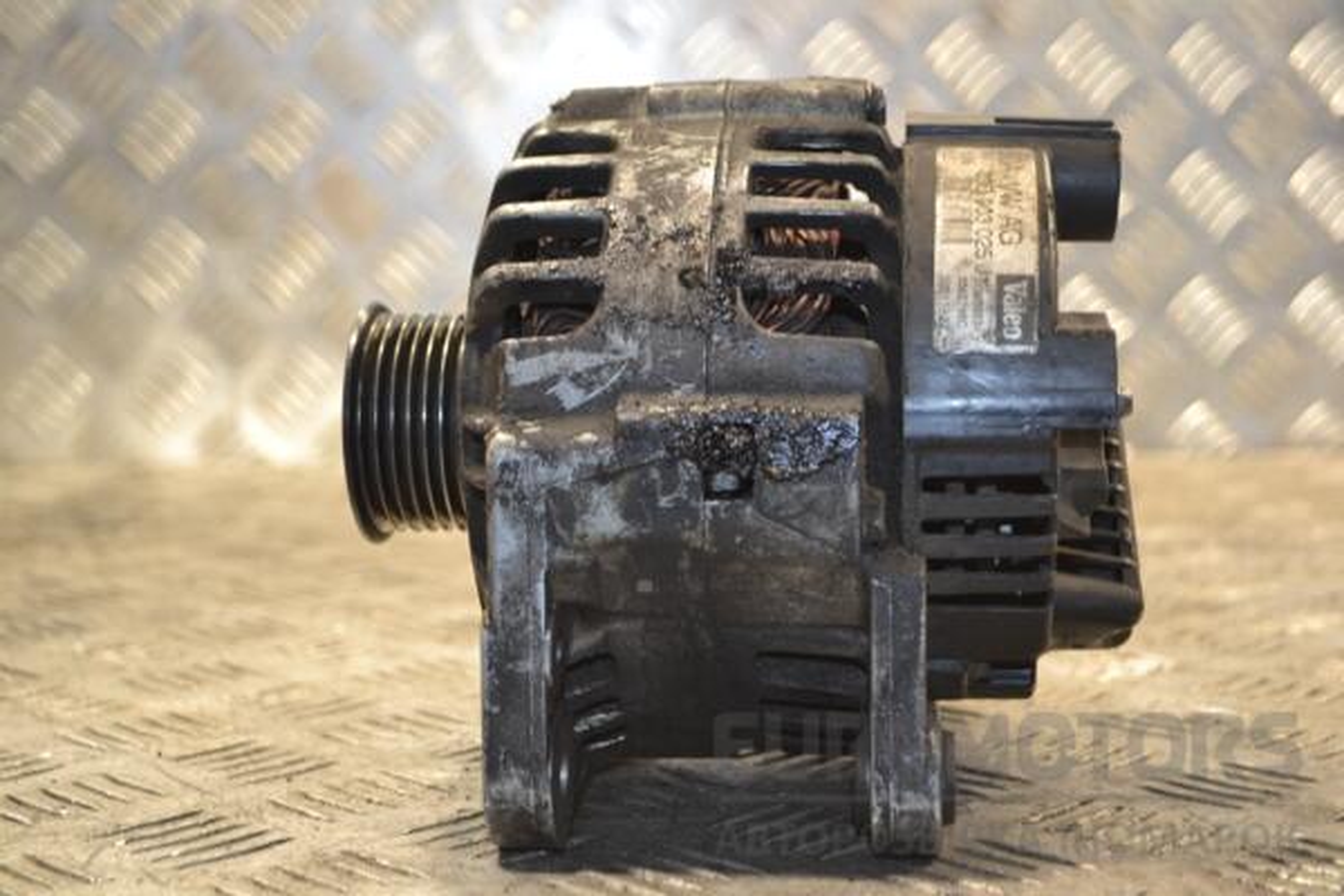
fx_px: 2128
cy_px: 448
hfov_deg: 35.1
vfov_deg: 23.8
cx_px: 672
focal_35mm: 57
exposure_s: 1/60
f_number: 5
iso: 640
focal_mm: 38
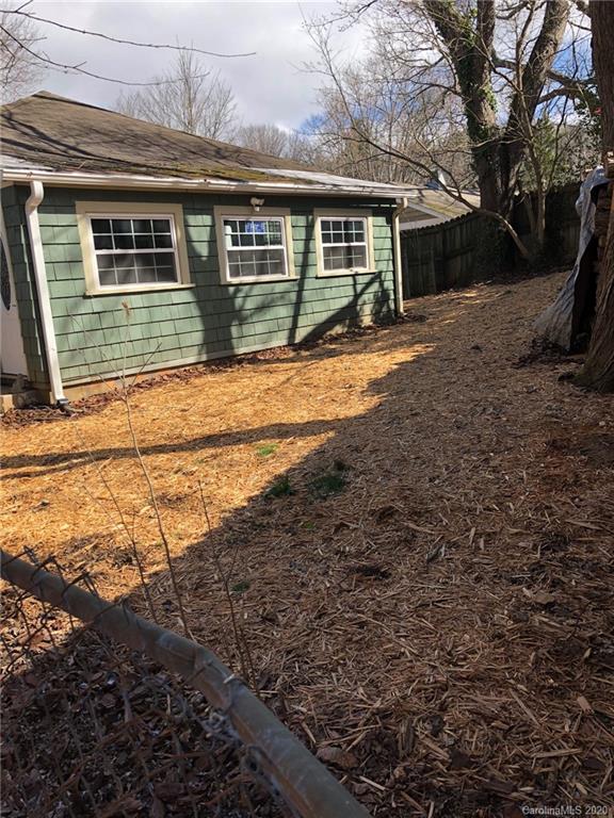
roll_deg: +3.4
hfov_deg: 49.7
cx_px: 307
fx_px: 662
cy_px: 409
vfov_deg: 63.4
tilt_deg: -10.9
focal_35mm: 28
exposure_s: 1/762
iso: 20
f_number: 1.8
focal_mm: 3.99
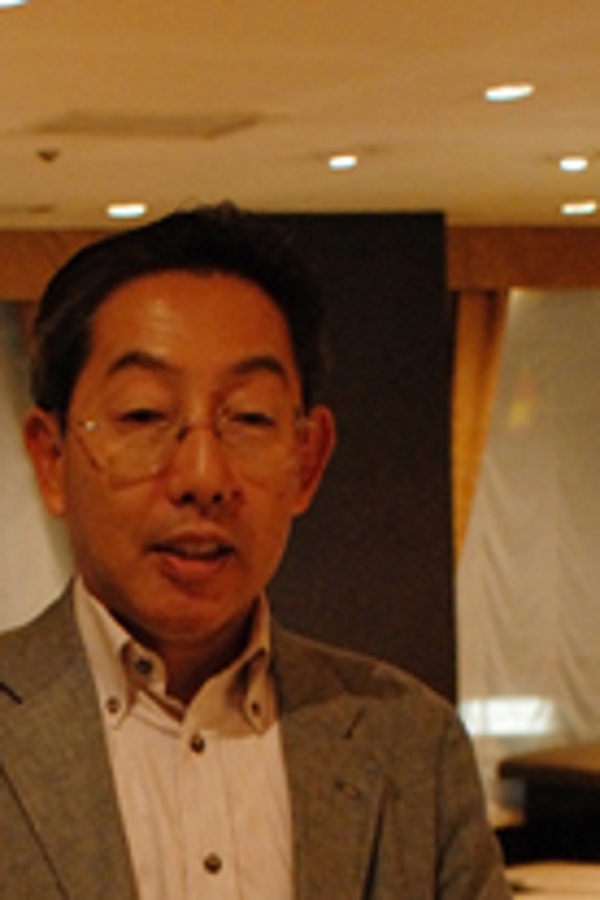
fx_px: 2325
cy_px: 1252
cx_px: -89
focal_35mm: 93
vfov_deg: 19.7
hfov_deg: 14.3
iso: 800
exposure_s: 1/60
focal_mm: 20
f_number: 2.8
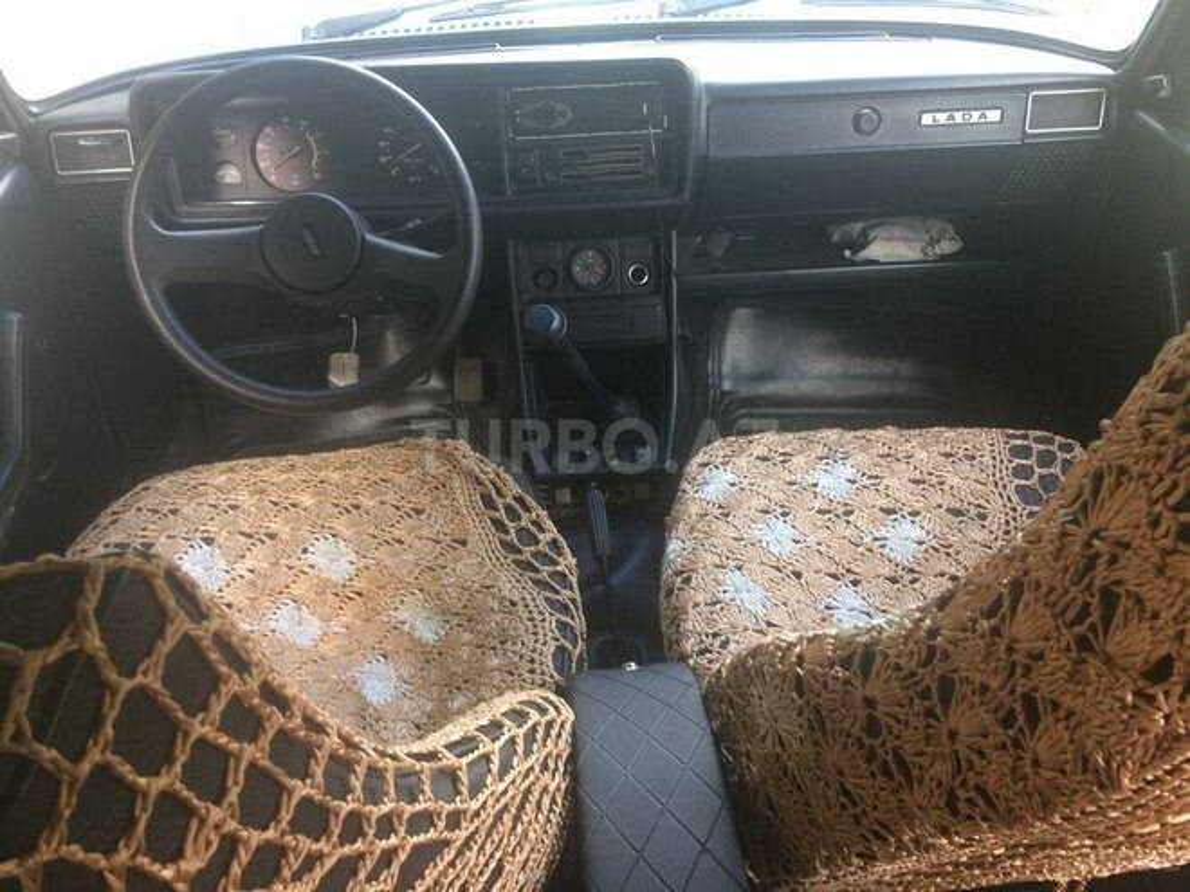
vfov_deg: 48.2
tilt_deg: -39.2
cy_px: 446
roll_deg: +3.5
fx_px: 997
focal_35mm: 29
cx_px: 595
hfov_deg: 61.7
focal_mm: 4.15
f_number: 2.2
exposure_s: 1/33
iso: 64
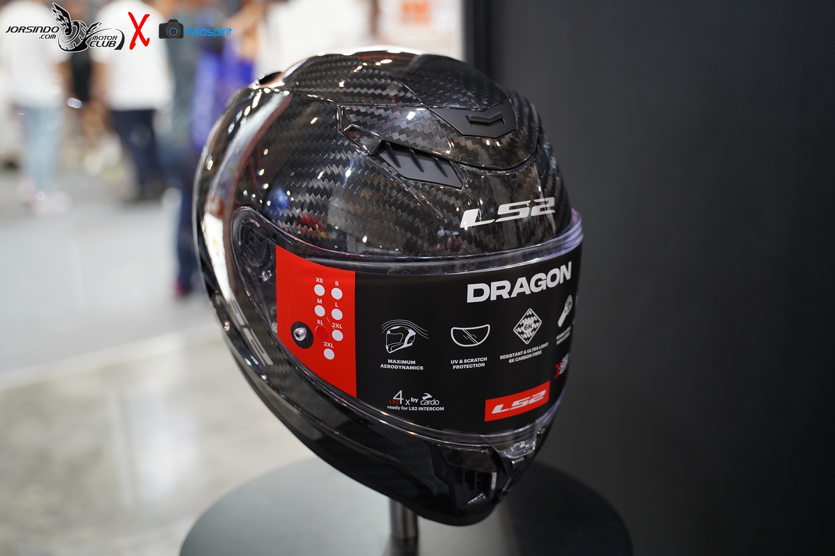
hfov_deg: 46.4
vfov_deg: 31.9
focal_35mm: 42
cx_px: 418
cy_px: 278
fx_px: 974
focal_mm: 42
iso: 1000
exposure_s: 1/100
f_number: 2.8
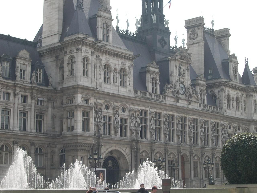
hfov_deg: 29.0
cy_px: 96
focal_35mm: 67
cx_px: 128
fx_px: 497
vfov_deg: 21.9
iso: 100
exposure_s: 1/91.9
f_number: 10
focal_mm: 14.2
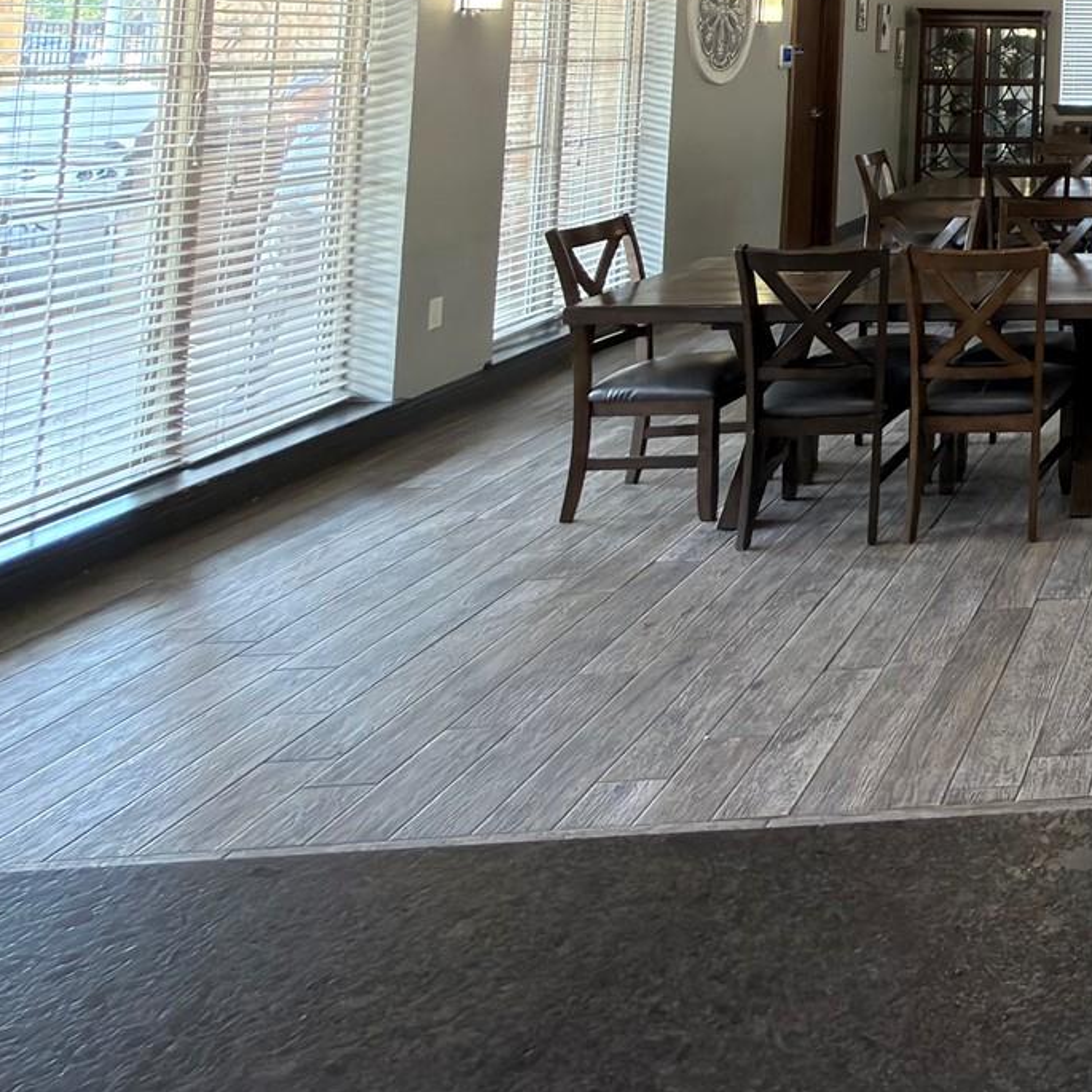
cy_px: -49
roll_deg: -1.0
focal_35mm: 37
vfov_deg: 38.7
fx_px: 1321
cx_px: 1467
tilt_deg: +3.9
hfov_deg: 32.2
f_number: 2.2
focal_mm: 2.22
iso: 80
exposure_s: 1/30
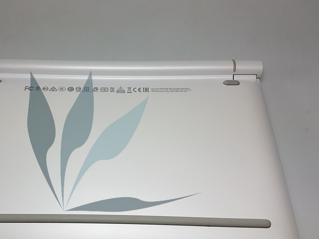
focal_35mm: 38
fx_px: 350
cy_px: 153
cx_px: 110
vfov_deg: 37.4
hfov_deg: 48.3
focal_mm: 4.2
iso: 40
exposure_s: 1/132
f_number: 1.7
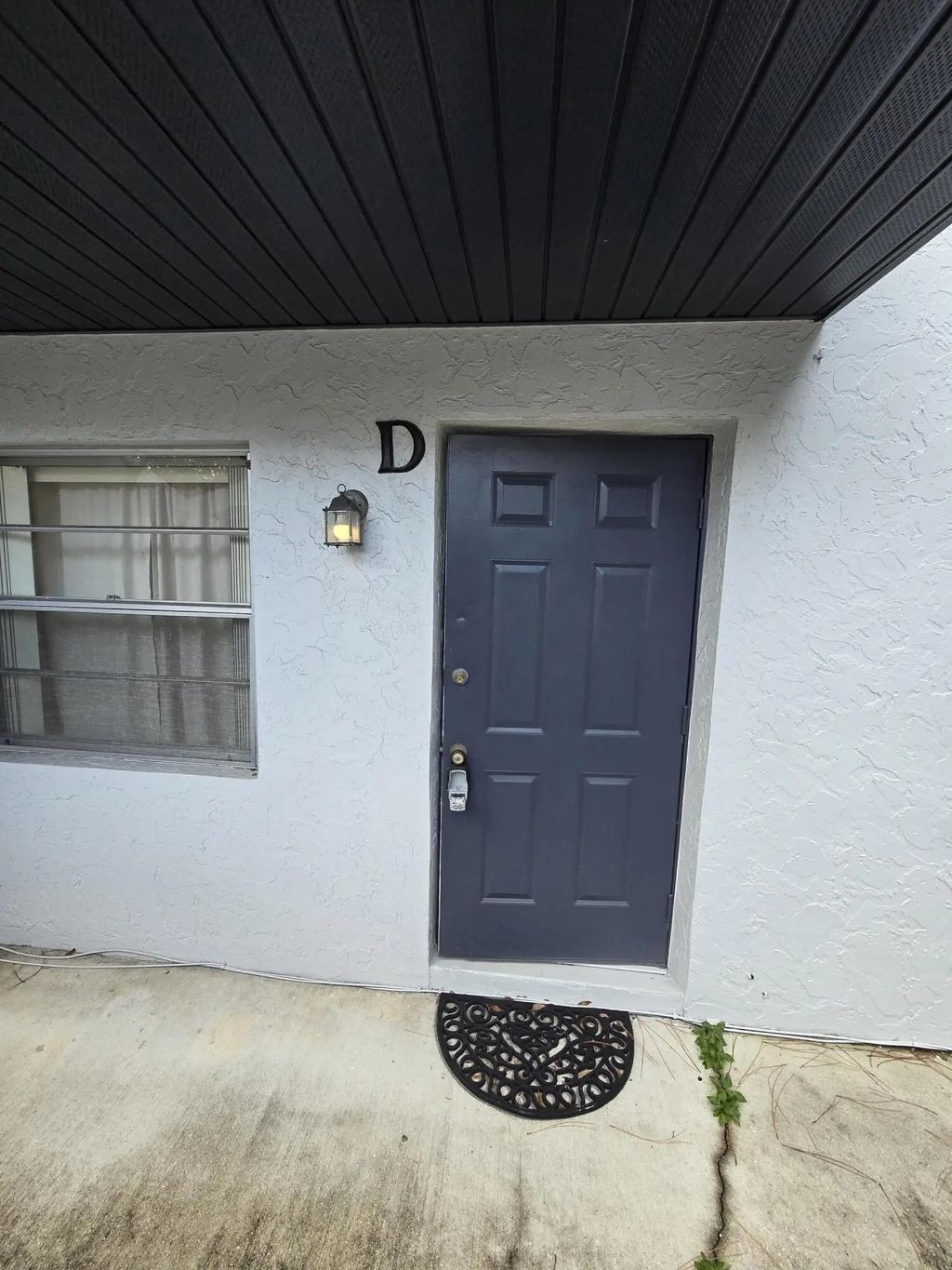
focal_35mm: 13
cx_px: 476
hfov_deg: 89.9
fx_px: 477
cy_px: 635
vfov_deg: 106.2
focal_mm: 2.2
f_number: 2.2
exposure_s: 1/359
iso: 250
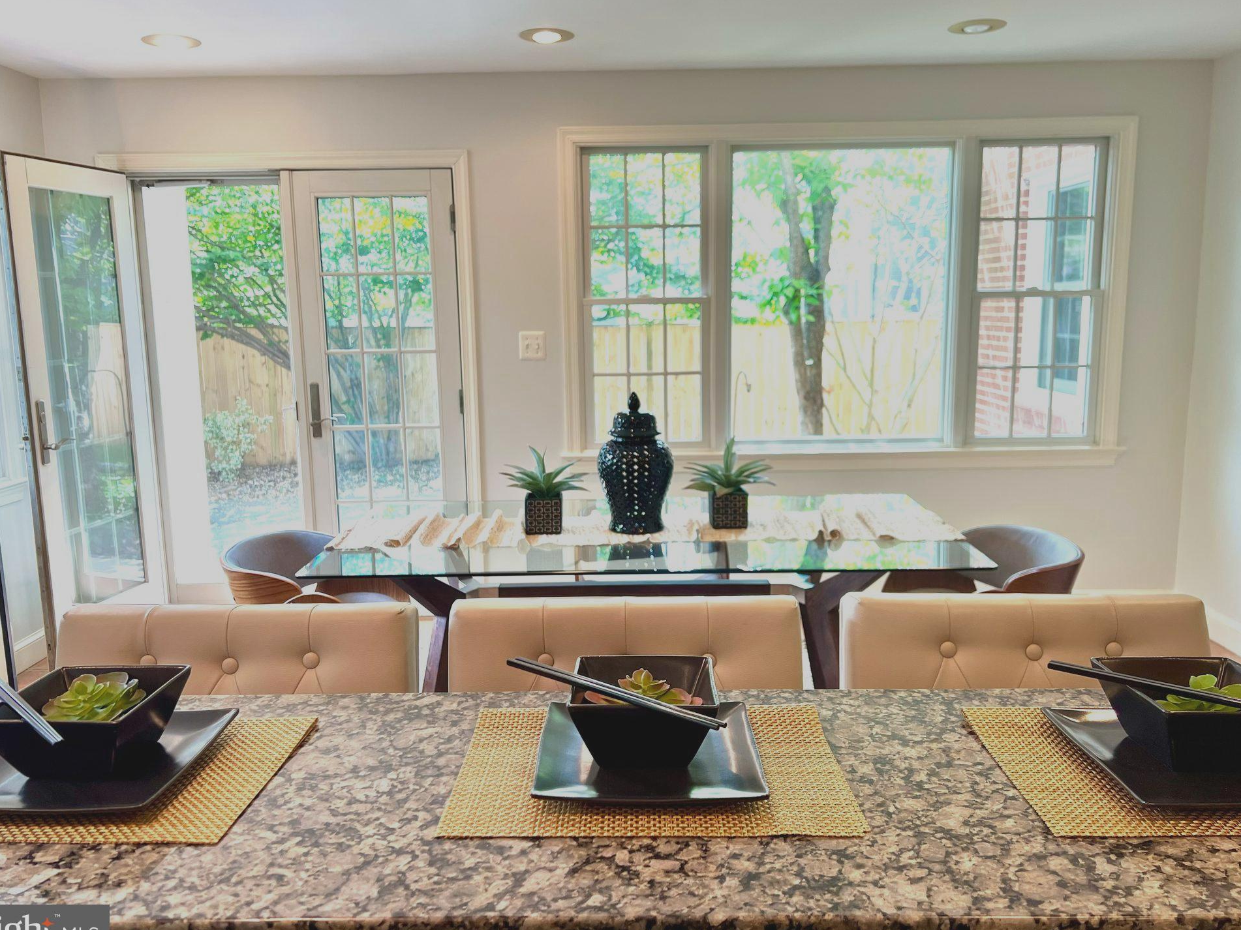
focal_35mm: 28
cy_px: 457
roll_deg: +0.8
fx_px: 1004
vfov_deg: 49.7
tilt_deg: -10.0
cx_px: 615
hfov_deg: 63.4
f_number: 1.5
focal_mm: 5.7
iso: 80
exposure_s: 1/60
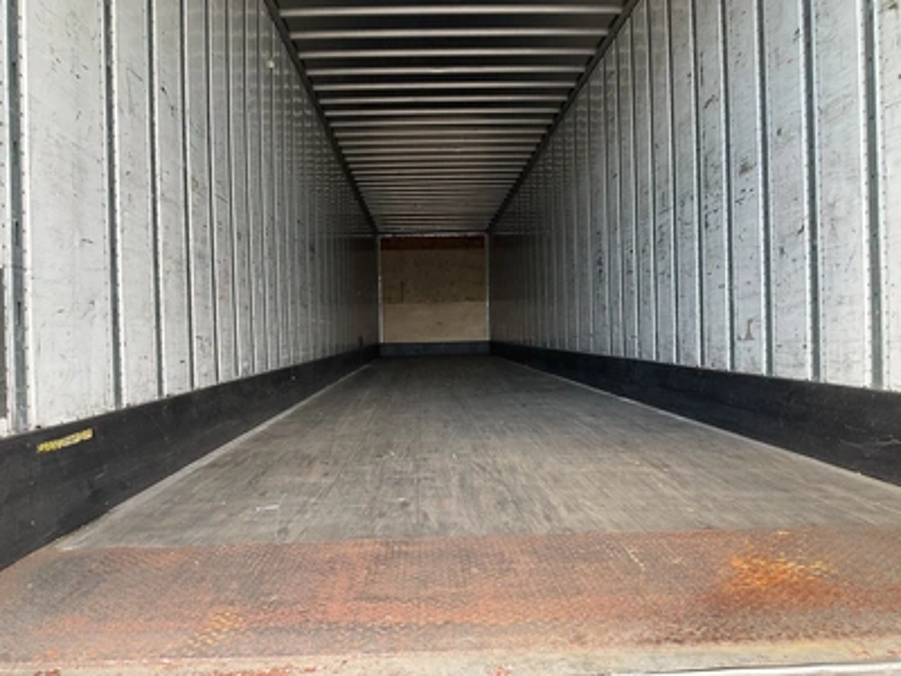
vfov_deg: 48.2
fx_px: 755
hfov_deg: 61.7
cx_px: 450
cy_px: 338
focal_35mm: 29
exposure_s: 1/122
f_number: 1.8
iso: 25
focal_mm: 3
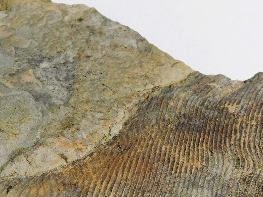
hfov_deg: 18.9
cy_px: 213
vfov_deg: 14.2
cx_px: 241
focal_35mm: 102
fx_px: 775
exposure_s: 1/200
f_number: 3.7
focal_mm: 8
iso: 125
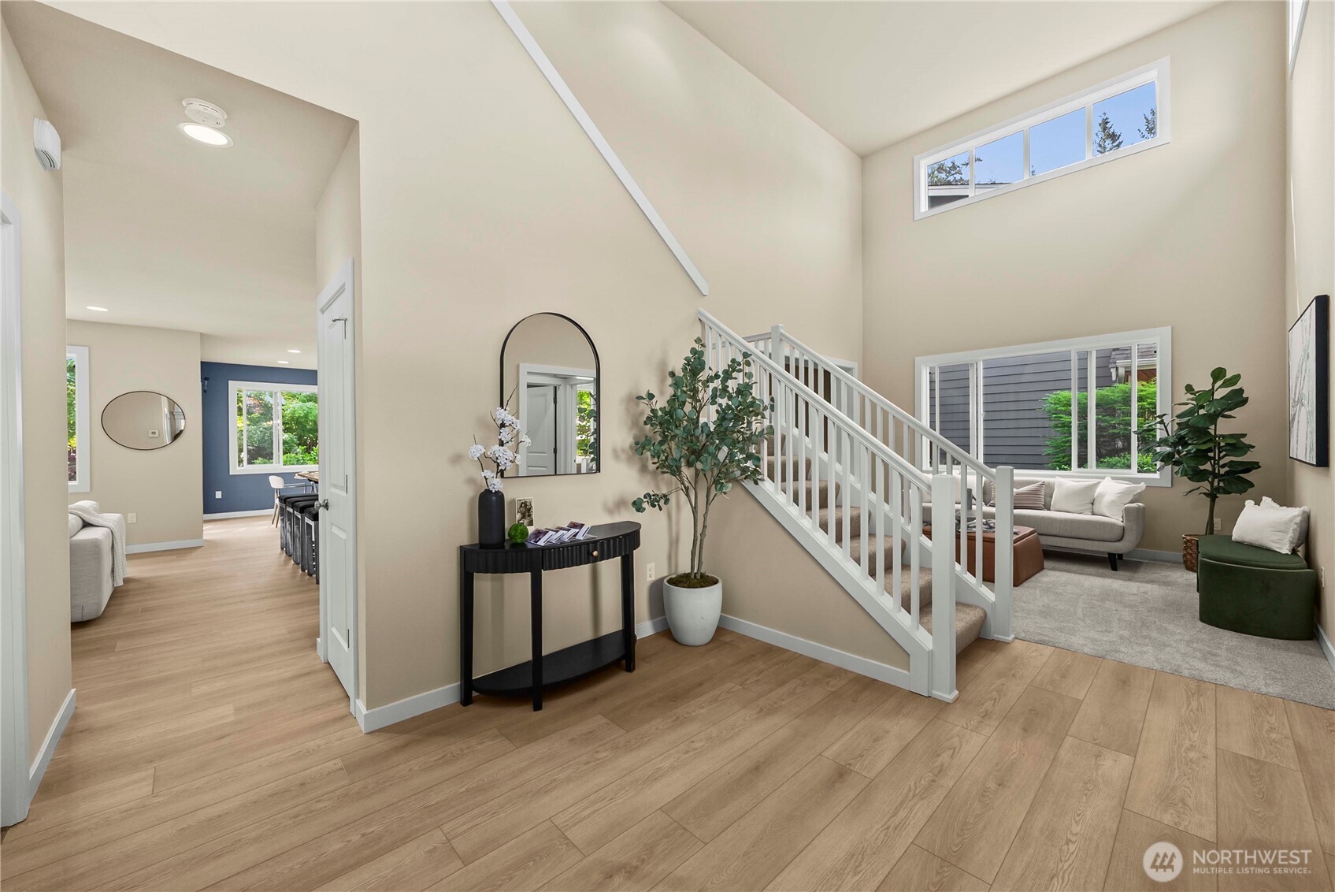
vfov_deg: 85.5
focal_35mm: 13
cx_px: 668
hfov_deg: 108.3
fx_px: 482
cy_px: 446
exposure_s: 1/5
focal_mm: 13
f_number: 7.1
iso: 1000
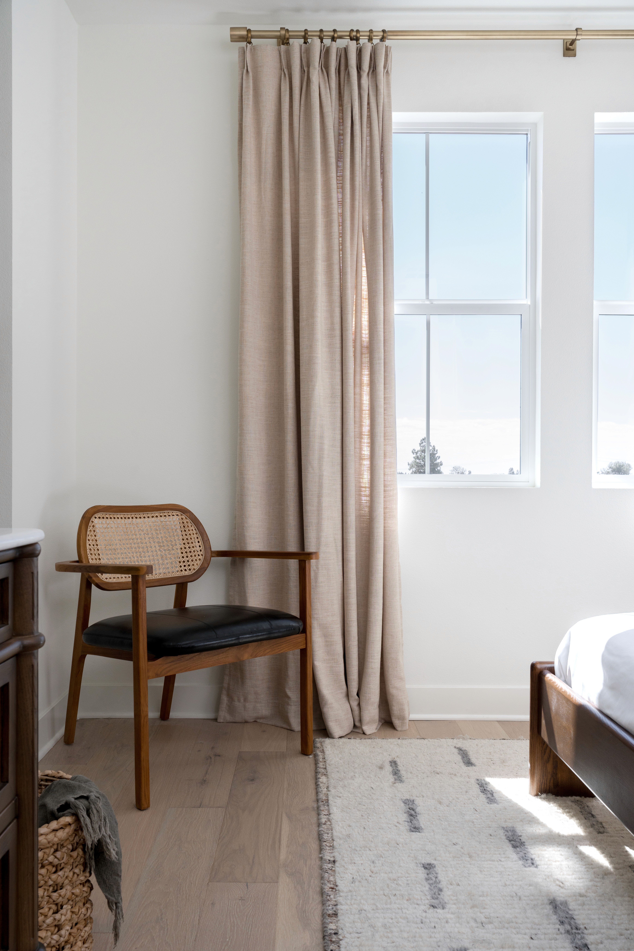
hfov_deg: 43.6
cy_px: 476
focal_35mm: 30
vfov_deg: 61.9
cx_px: 317
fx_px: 792
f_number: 9
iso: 400
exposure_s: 1/100
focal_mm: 30
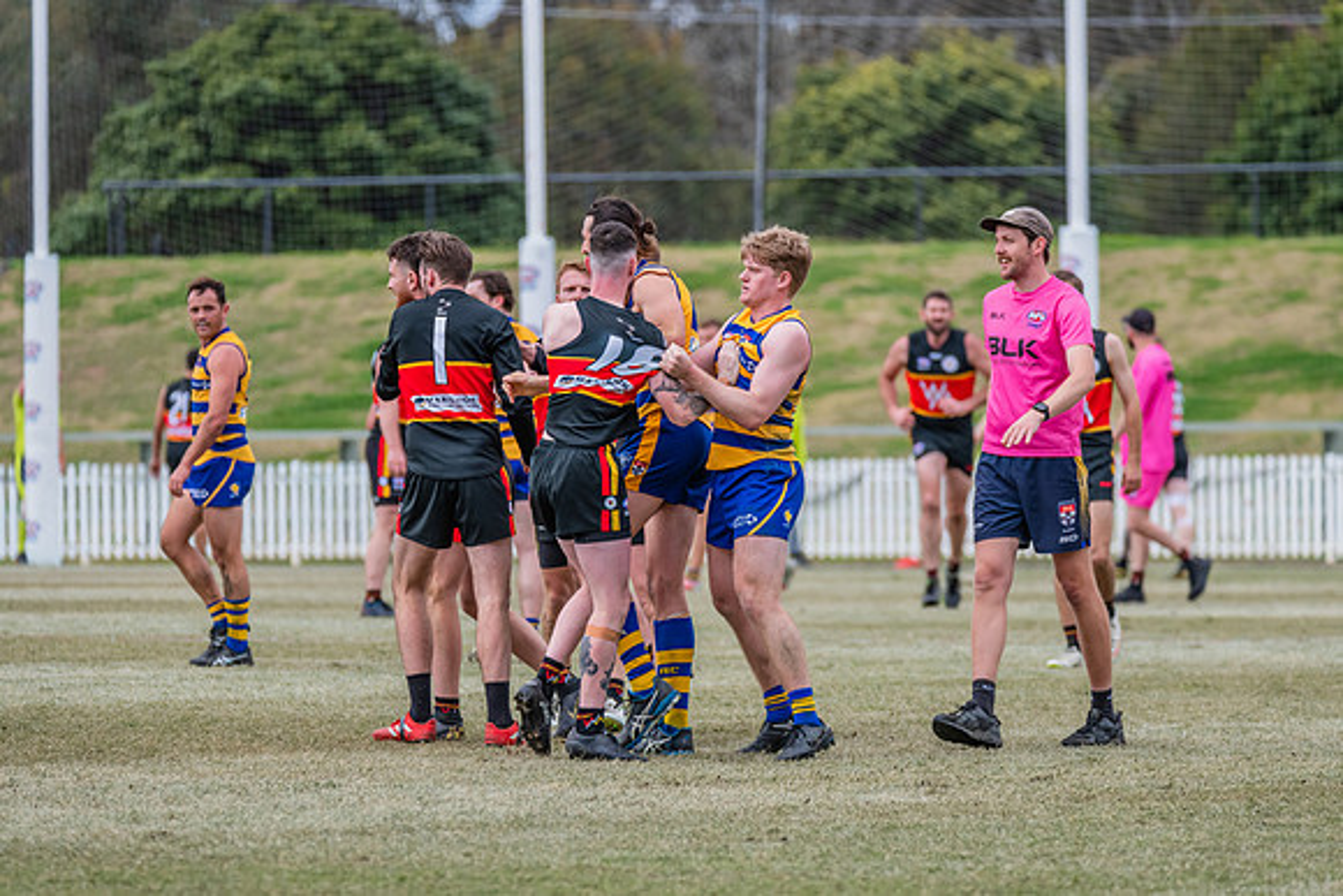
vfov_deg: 4.2
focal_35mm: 326
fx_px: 12151
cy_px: 448
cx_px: 665
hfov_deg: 6.3
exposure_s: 1/1600
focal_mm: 320
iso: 800
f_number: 7.1
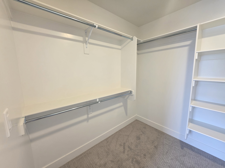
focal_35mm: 13
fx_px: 84
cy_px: 84
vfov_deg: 89.9
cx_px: 112
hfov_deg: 106.2
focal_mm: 2.2
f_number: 1.9
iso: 200
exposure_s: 1/120
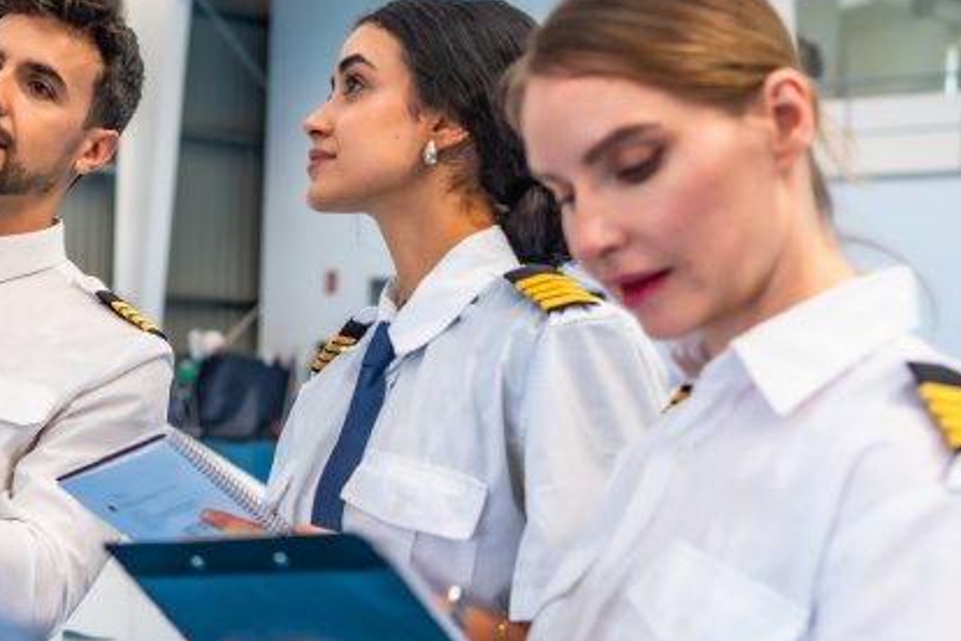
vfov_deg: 17.9
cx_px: 32
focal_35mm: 76
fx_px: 2029
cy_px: 427
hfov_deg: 25.5
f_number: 2.5
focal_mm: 35
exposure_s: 1/320
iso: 100
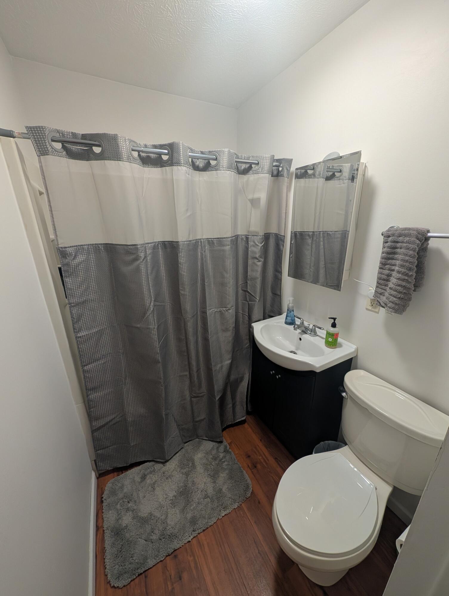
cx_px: 224
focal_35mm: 12
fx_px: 207
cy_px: 298
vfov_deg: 110.5
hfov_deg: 94.6
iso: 177
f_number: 1.7
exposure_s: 1/24
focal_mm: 2.02
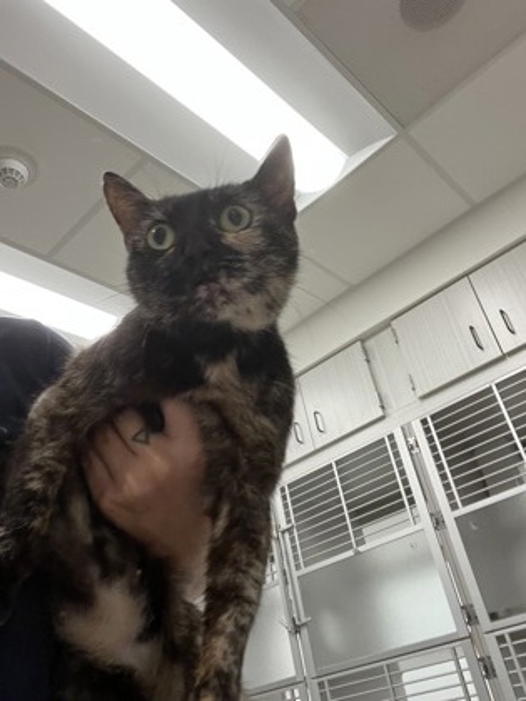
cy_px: 350
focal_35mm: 30
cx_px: 263
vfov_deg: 60.0
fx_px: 608
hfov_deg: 46.8
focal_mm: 2.71
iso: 200
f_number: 2.2
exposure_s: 1/60
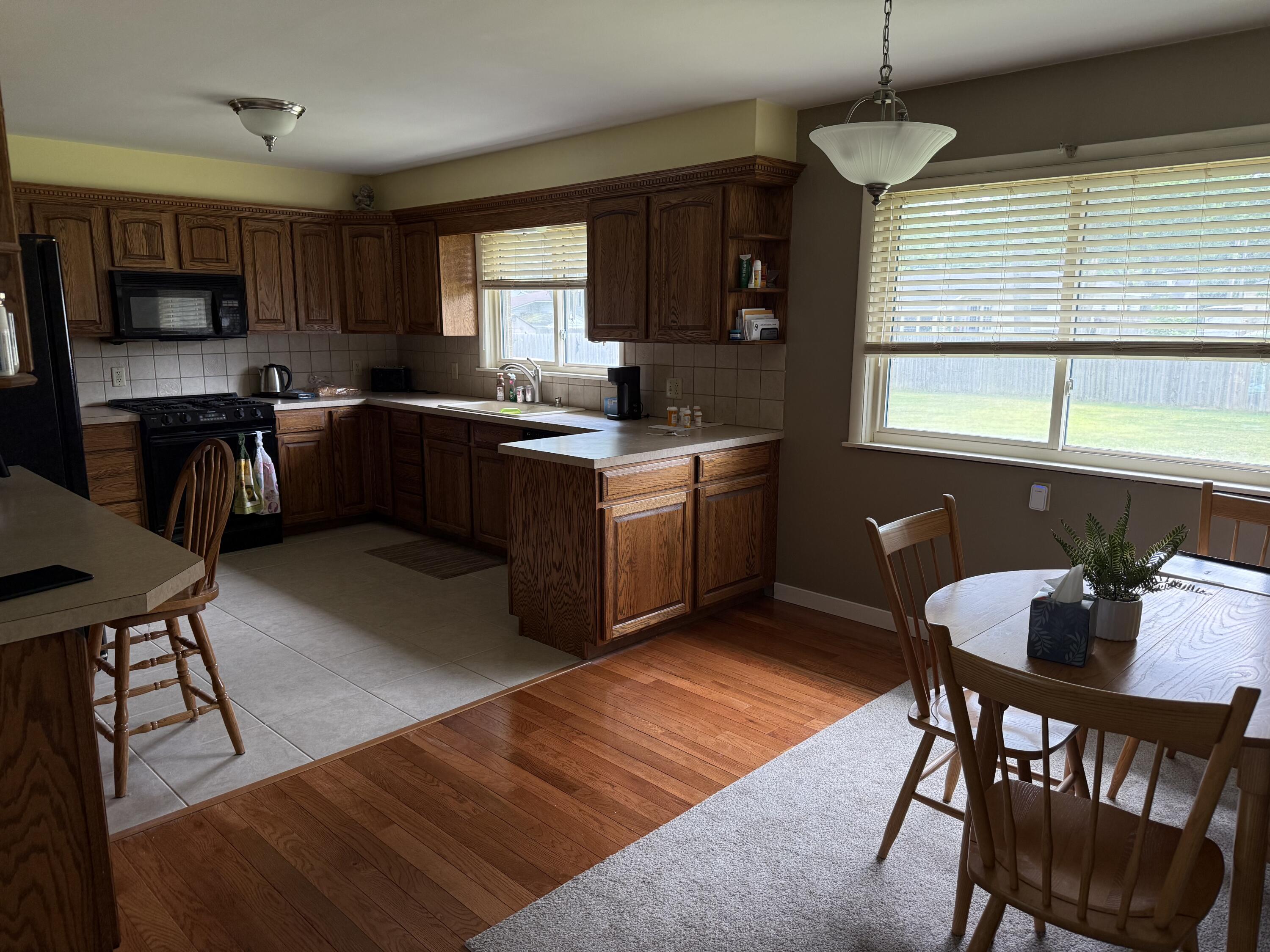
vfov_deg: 56.8
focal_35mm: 24
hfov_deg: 71.6
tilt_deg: -10.7
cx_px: 635
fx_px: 881
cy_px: 476
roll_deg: +0.0
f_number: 1.78
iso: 200
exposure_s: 1/94
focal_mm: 6.76
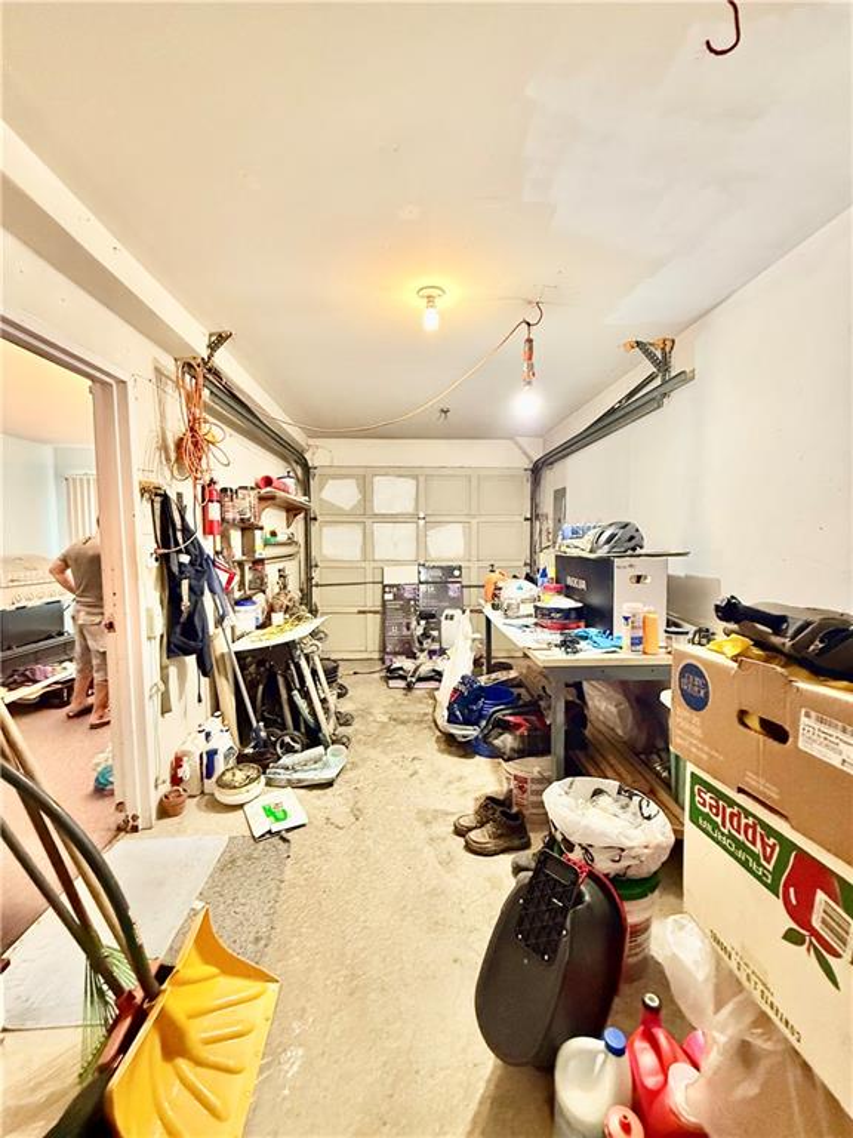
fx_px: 460
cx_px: 426
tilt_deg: -2.4
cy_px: 569
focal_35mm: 14
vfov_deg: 102.1
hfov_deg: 85.7
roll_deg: +0.2
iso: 640
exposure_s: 1/60
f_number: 2.2
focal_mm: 2.22
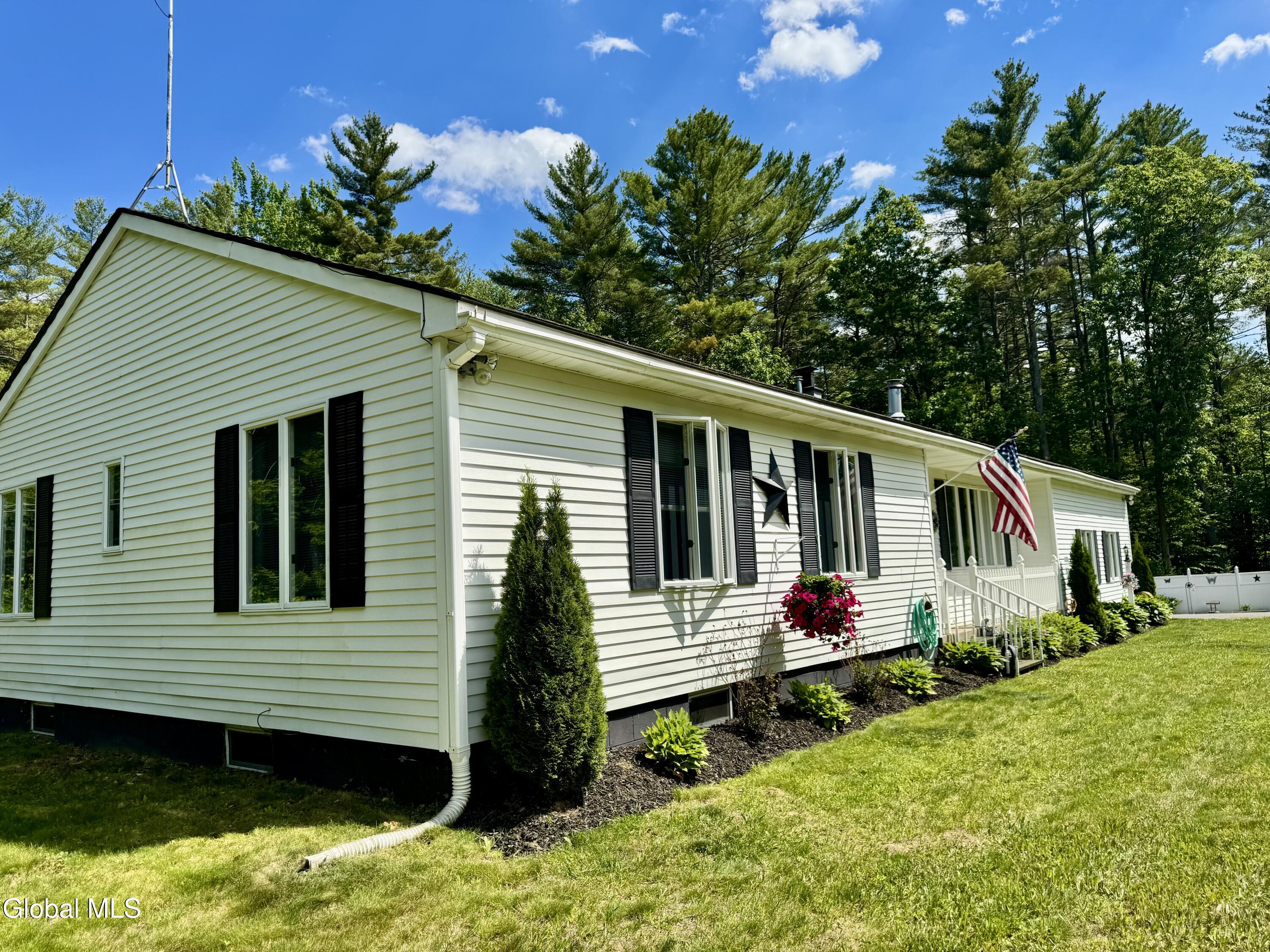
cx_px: 635
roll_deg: +2.2
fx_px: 881
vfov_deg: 56.8
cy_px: 476
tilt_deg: +5.5
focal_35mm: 24
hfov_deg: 71.6
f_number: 1.78
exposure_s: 1/4310
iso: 80
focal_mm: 6.76
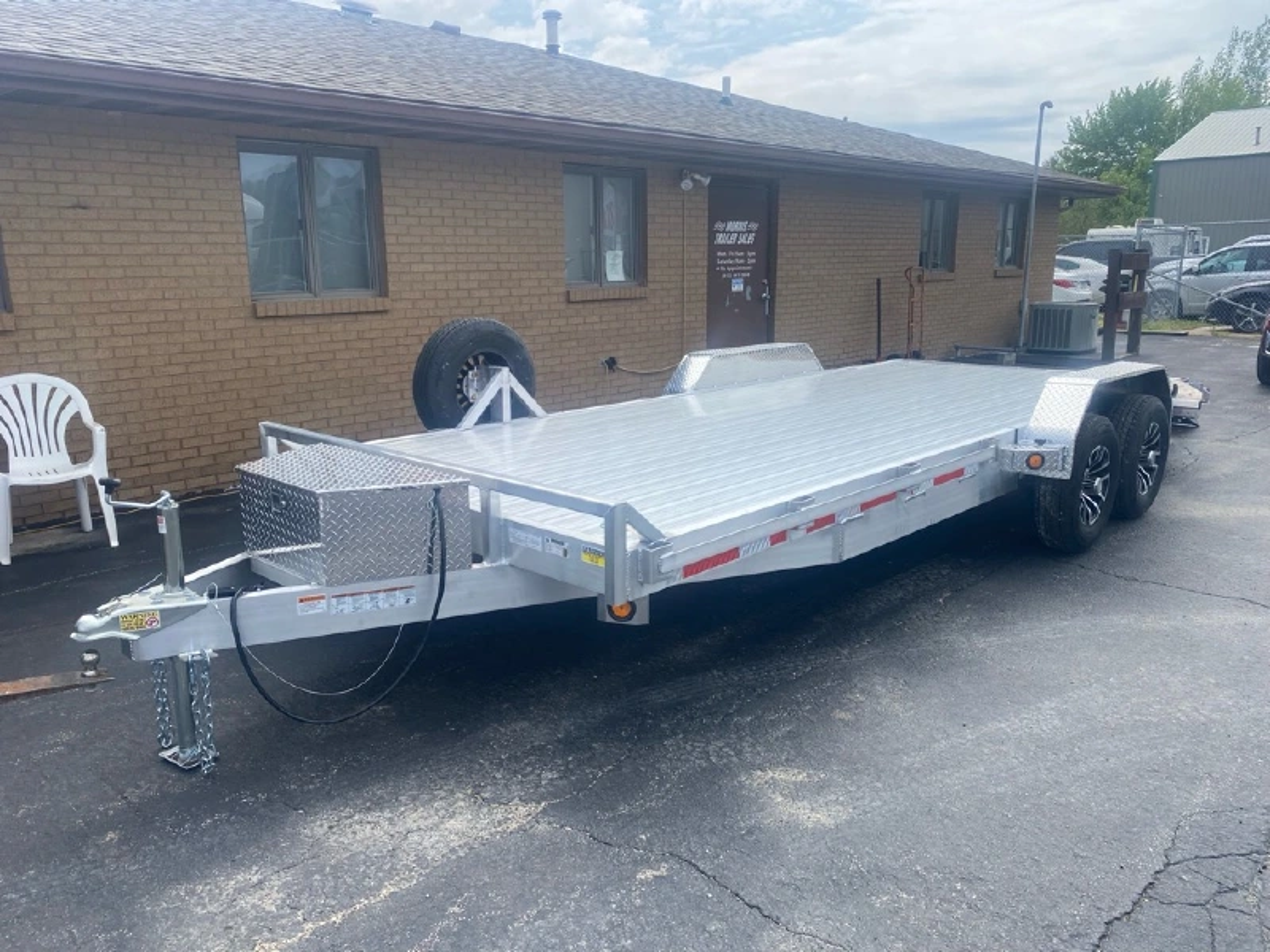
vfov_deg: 53.1
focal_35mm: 26
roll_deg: -1.9
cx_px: 635
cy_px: 476
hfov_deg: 67.3
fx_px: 954
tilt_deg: -11.4
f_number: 1.8
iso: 32
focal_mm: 4.25
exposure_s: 1/2066
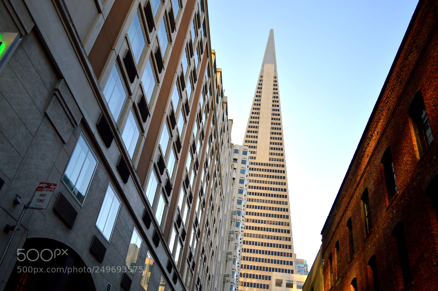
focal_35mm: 30
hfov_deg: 62.0
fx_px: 365
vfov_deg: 43.5
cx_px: 219
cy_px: 146
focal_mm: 20
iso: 200
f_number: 3.8
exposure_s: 1/1000
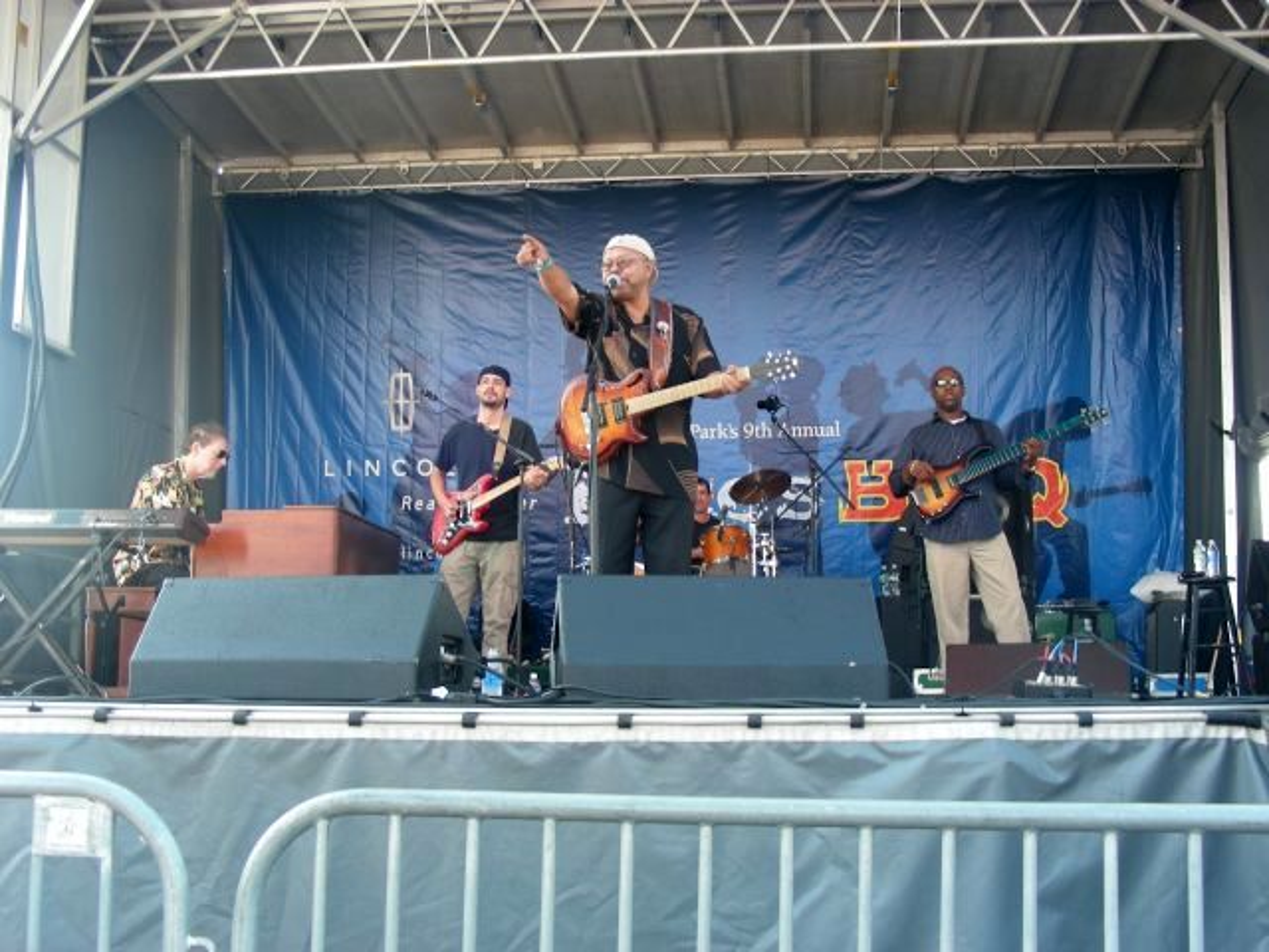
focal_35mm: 44
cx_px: 634
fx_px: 1613
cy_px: 476
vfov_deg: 32.9
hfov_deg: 42.9
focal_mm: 7.4
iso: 50
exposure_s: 1/42.1
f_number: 3.5
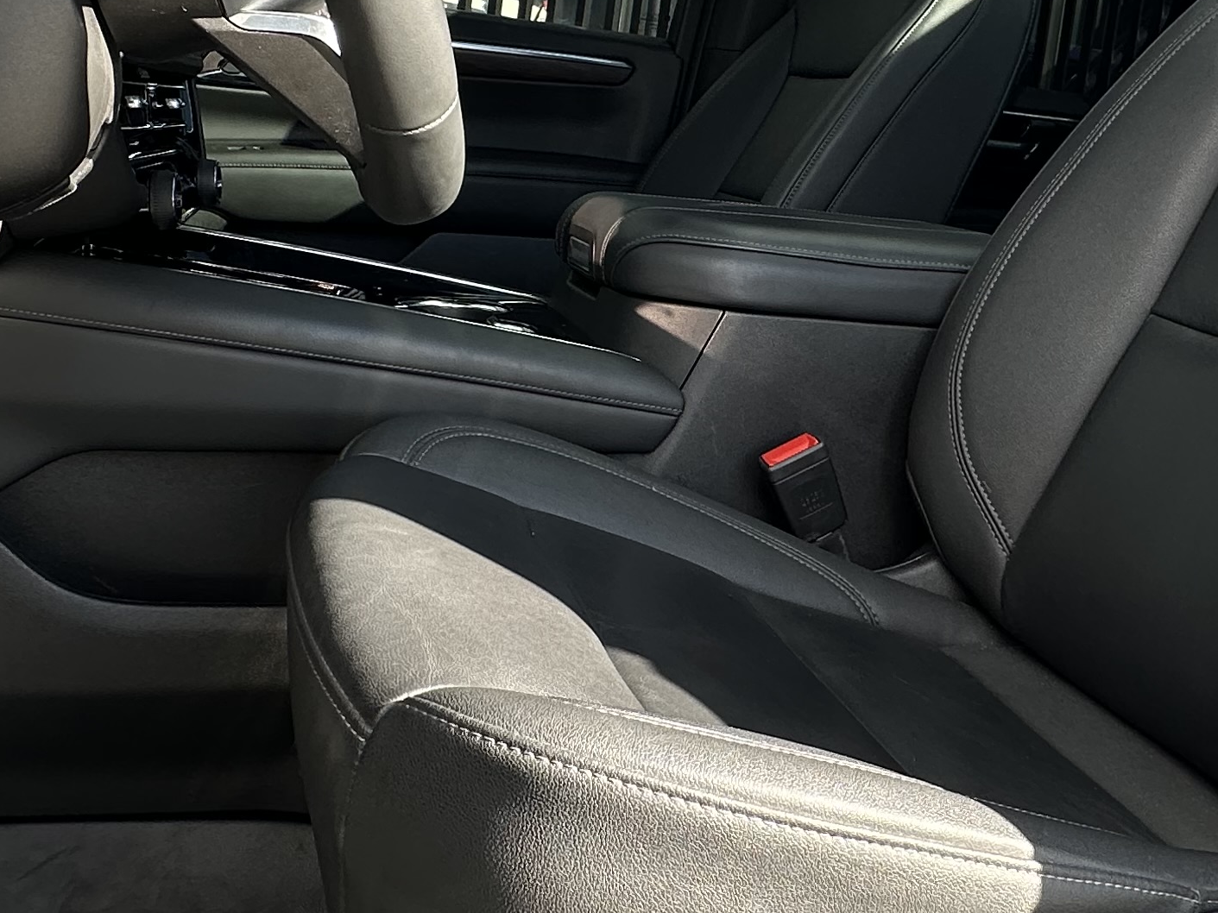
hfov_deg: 46.6
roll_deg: -8.4
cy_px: 243
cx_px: 724
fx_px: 1407
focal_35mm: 40
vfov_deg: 35.3
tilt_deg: -2.1
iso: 40
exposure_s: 1/111
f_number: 2.2
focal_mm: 2.22
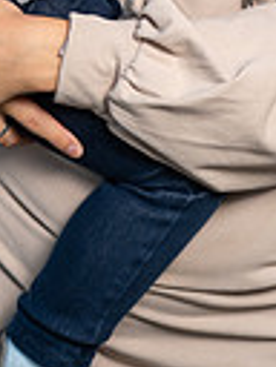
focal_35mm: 203
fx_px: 2158
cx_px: 178
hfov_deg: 7.3
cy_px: -192
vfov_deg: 9.5
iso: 100
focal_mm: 60
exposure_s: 1/160
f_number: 5
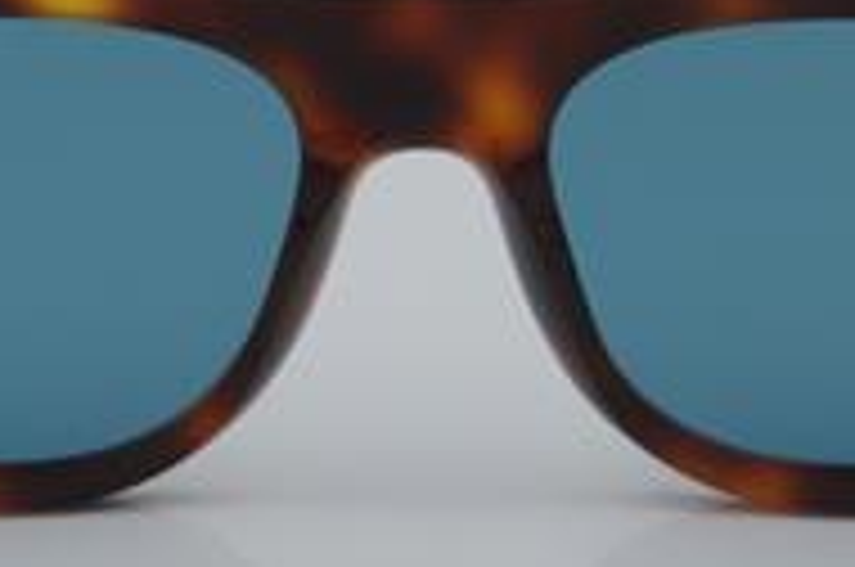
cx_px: 428
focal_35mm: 174
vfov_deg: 7.9
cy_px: 184
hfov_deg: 11.8
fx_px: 4127
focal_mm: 55
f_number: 32
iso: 100
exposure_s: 1/4
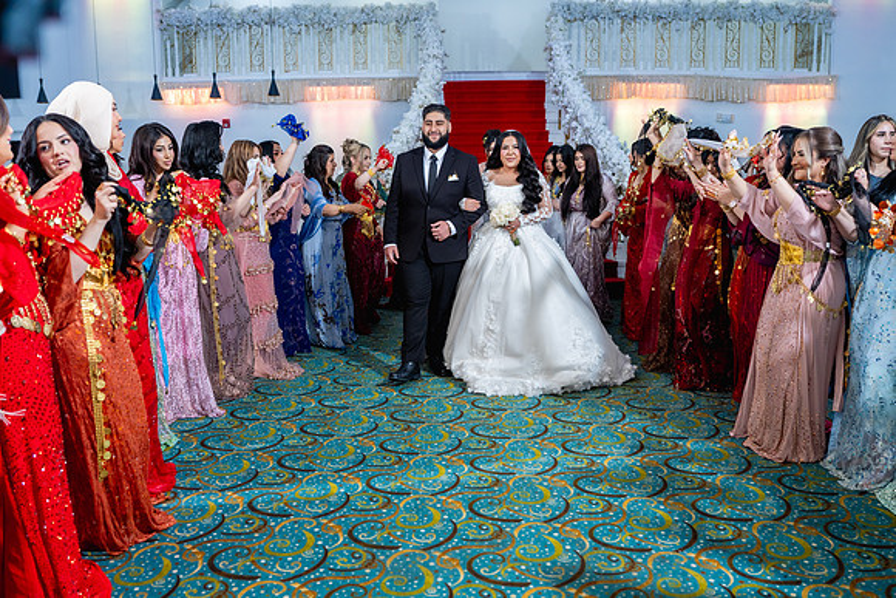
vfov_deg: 46.4
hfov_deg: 65.5
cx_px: 448
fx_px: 697
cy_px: 299
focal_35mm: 28
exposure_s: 1/160
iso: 800
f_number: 2.8
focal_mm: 28
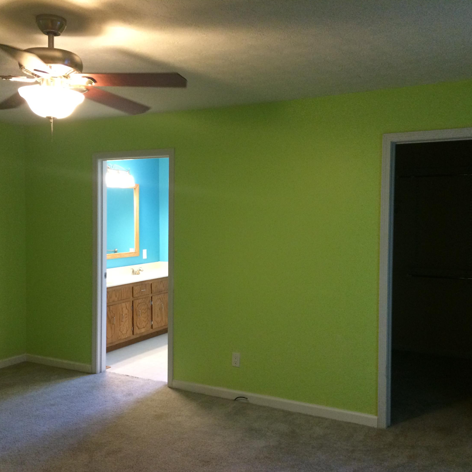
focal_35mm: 35
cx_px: 225
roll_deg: +1.4
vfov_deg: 47.2
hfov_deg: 47.2
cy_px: 239
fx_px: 540
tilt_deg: -3.5
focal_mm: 4.15
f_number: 2.2
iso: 200
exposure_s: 1/30
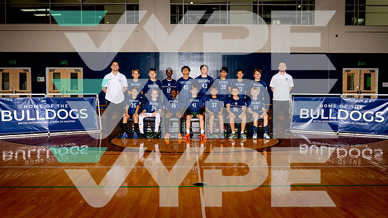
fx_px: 379
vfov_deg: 32.1
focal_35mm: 37
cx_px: 194
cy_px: 110
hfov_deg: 54.2
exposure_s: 1/250
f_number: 8
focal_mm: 28
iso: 800
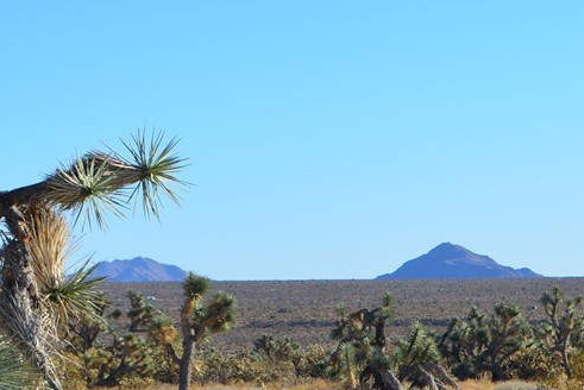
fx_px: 2956
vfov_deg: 7.6
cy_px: 234
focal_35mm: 182
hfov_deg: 11.2
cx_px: 491
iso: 200
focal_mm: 55
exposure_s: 1/320
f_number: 10
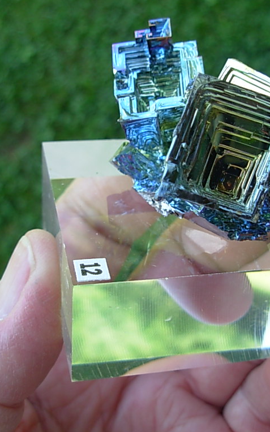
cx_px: 161
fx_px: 636
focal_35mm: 54
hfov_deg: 23.9
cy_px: 215
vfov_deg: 37.5
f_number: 2.9
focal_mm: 6.3
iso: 50
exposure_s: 1/136
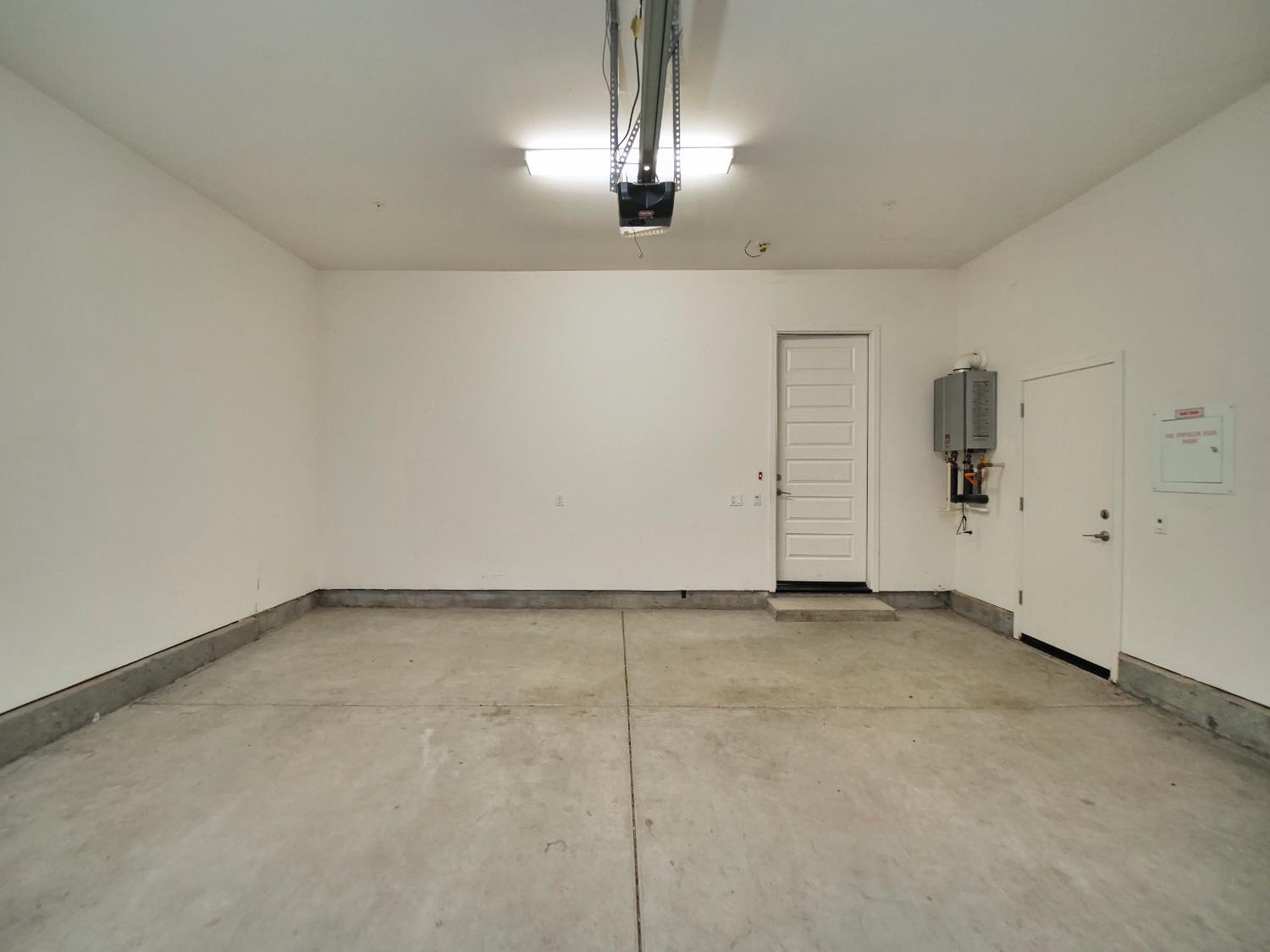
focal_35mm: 14
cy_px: 476
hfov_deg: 102.1
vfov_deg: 85.7
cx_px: 635
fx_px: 514
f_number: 2.8
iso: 800
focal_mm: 7
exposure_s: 1/160
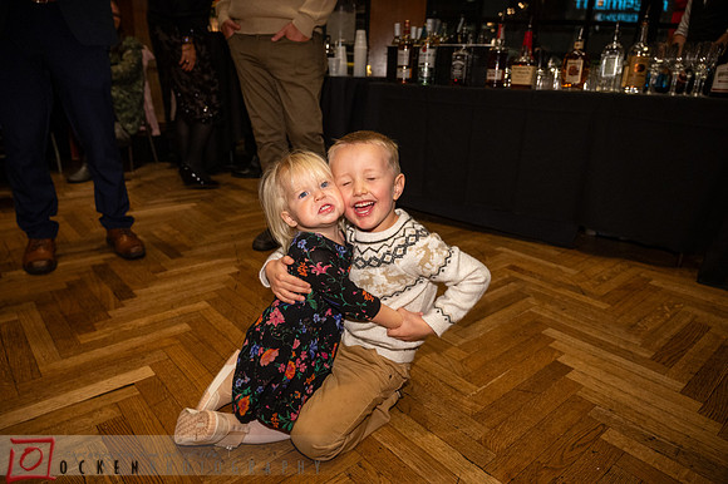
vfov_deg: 53.1
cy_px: 242
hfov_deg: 73.8
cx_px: 364
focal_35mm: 24
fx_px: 485
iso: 2500
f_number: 4
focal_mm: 24
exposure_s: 1/50
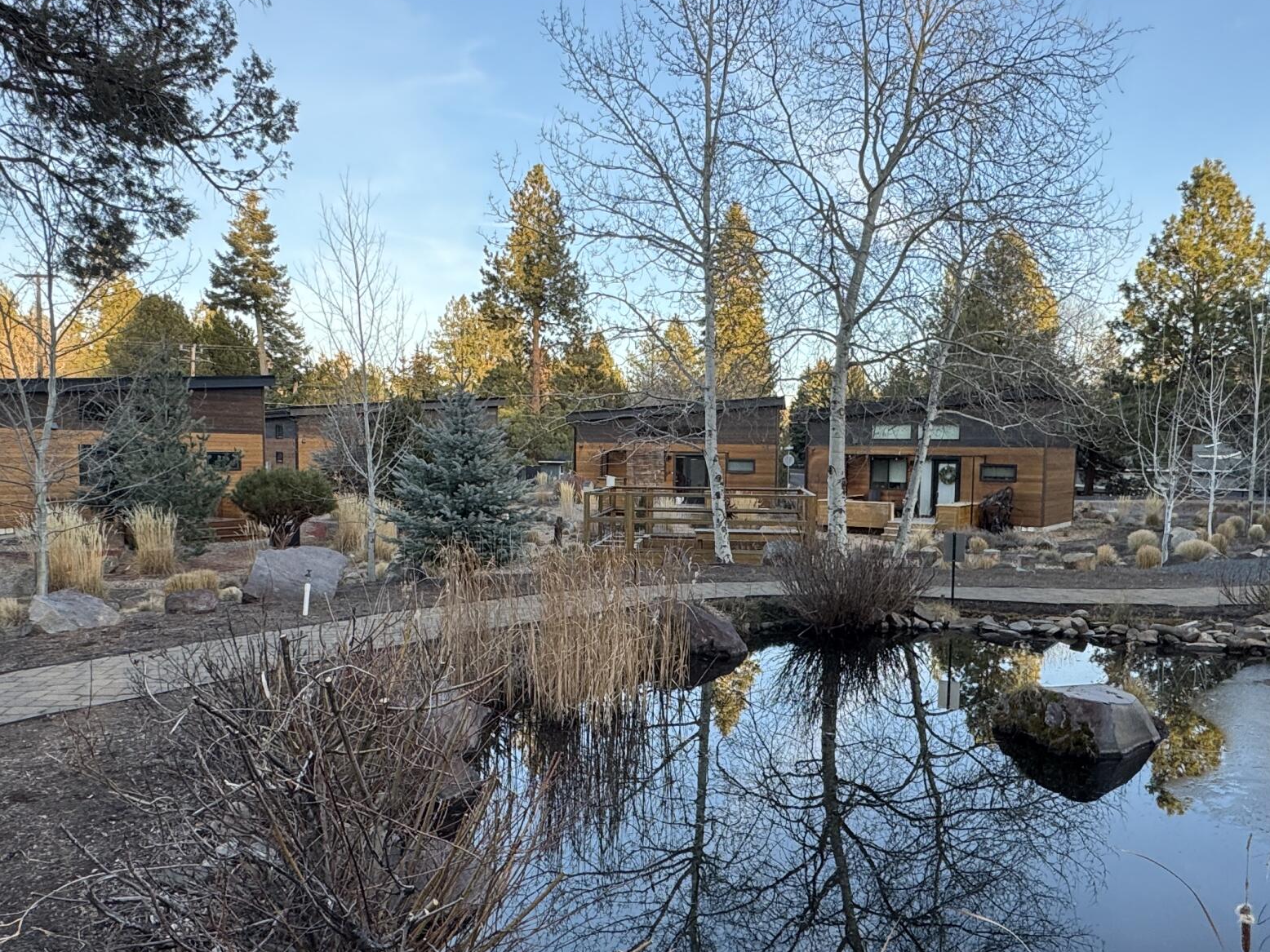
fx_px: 991
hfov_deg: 65.3
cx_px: 649
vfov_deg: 51.3
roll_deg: -1.2
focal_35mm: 27
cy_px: 527
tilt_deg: -4.7
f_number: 2.2
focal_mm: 2.22
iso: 40
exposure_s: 1/192
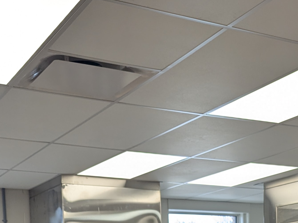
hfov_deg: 26.4
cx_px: 211
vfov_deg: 18.1
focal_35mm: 73
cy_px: 328
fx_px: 628
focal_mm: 6.81
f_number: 1.85
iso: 41
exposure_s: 1/120
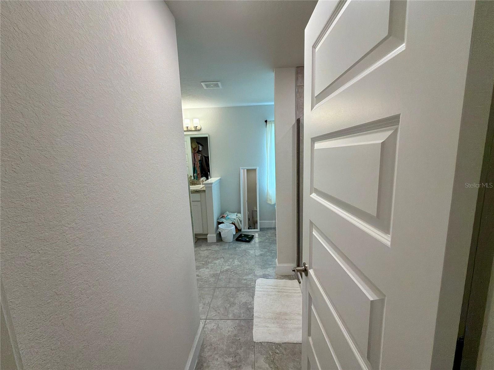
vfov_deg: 85.7
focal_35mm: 14
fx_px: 200
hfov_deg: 102.1
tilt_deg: -9.4
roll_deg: +0.5
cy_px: 185
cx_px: 247
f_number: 2.2
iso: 200
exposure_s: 1/120
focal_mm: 2.22
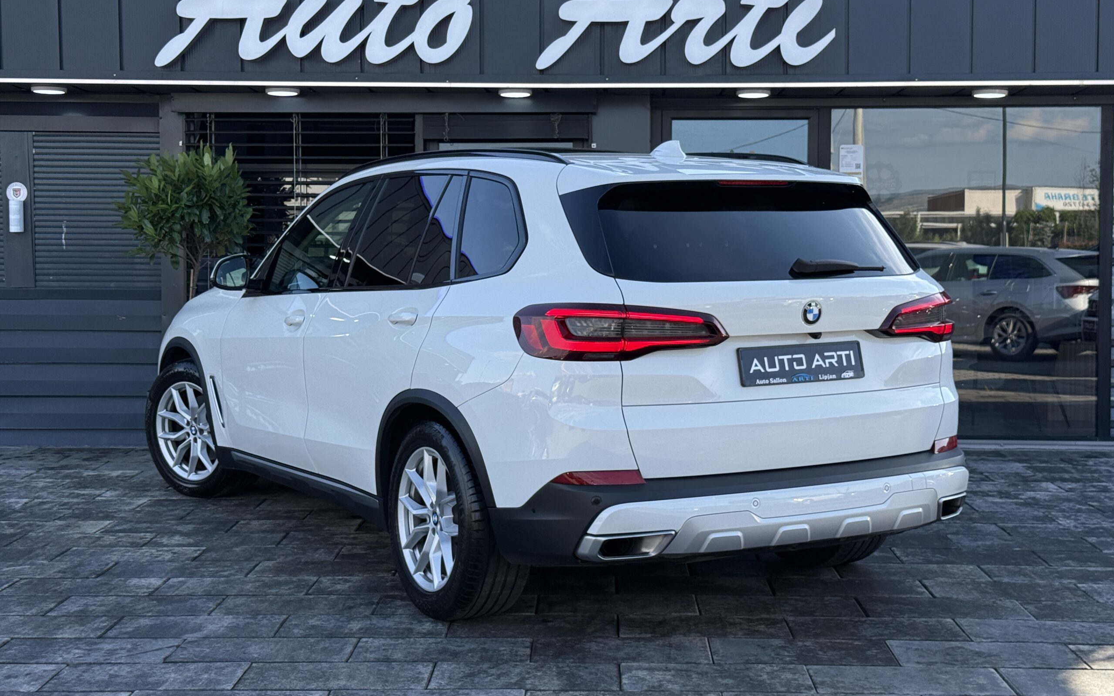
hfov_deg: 39.6
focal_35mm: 51
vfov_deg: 25.3
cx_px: 558
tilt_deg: -1.4
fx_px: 1548
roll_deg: -0.1
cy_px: 300
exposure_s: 1/1678
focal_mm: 6.76
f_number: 1.78
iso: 100
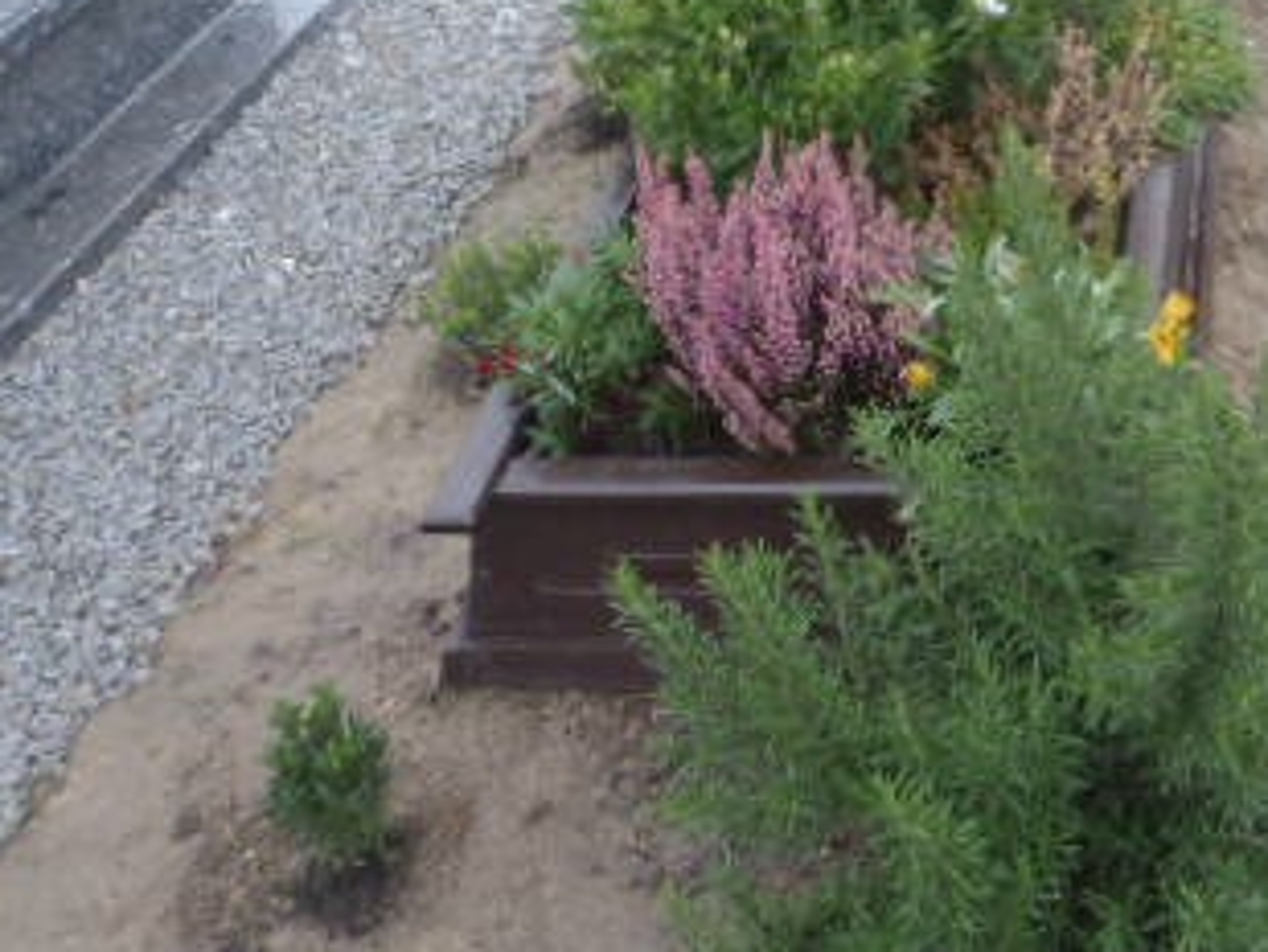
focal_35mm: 58
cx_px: 1149
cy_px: 45
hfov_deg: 31.6
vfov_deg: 24.3
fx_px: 2125
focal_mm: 5
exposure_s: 1/50
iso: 64
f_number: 3.5
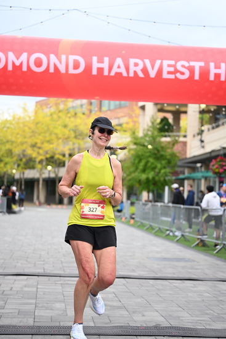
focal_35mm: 70
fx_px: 659
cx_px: 113
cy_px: 170
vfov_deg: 28.8
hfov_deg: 19.5
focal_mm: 70
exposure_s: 1/1600
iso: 640
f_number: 2.8
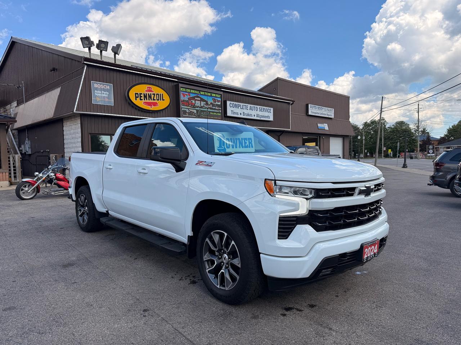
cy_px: 172
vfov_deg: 56.8
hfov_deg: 71.6
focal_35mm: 24
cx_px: 230
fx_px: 320
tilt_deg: -2.2
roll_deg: +1.9
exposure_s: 1/3759
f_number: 1.78
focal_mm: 6.76
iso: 80
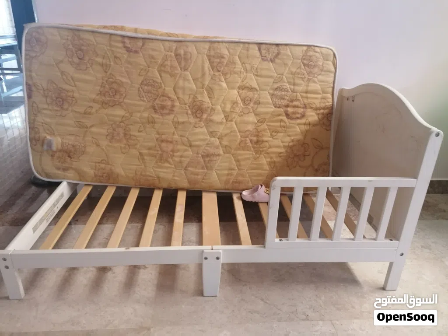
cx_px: 224
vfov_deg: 51.4
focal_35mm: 27
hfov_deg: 65.3
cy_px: 168
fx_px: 349
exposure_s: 1/16.7
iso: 640
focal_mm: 4.75
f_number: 1.8
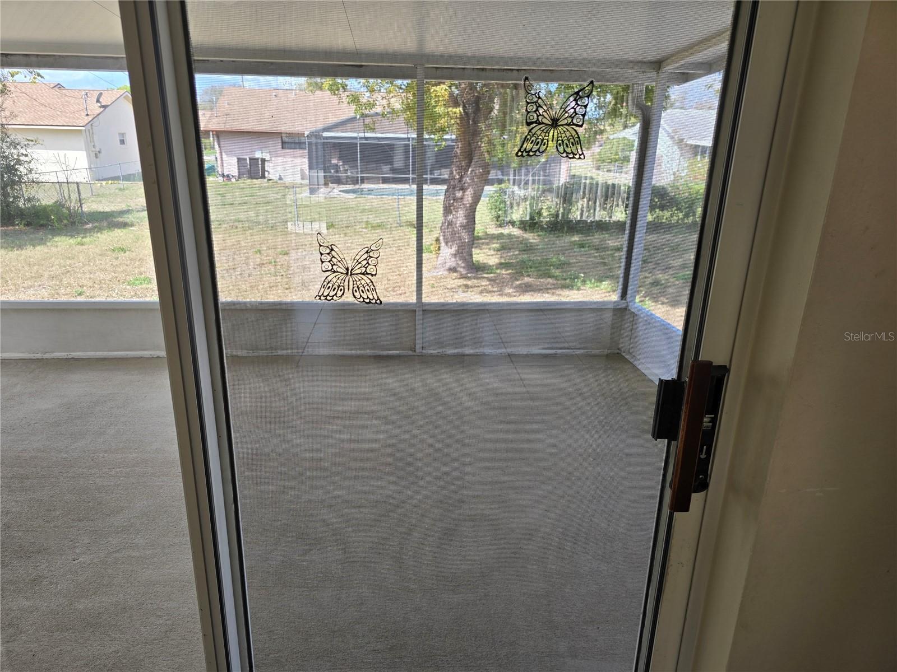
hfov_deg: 73.9
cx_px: 448
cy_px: 336
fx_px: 596
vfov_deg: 58.9
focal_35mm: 23
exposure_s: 1/120
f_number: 1.7
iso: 16
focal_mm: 6.3
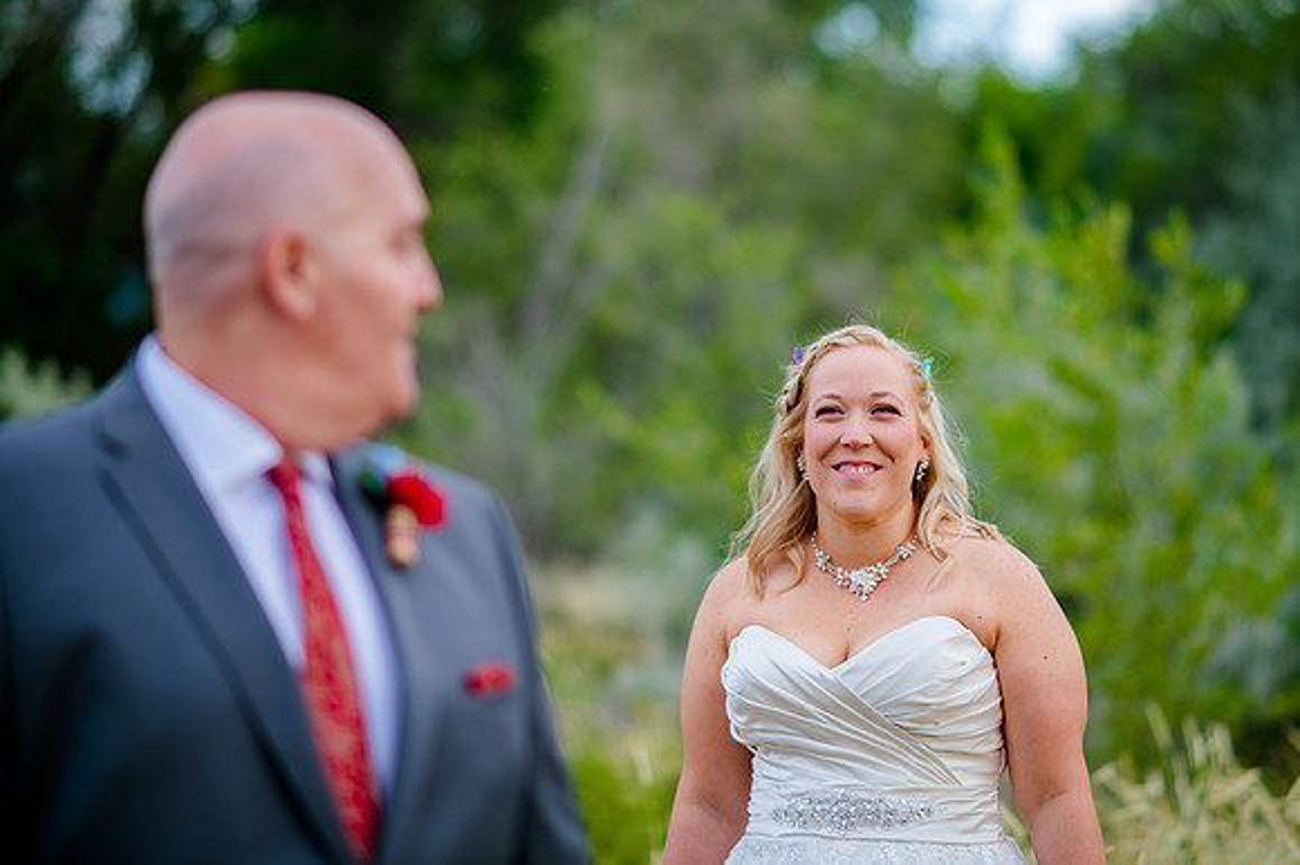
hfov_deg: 17.0
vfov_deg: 11.4
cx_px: 744
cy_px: 370
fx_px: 4337
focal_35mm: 120
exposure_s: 1/250
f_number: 2
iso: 125
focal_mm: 105
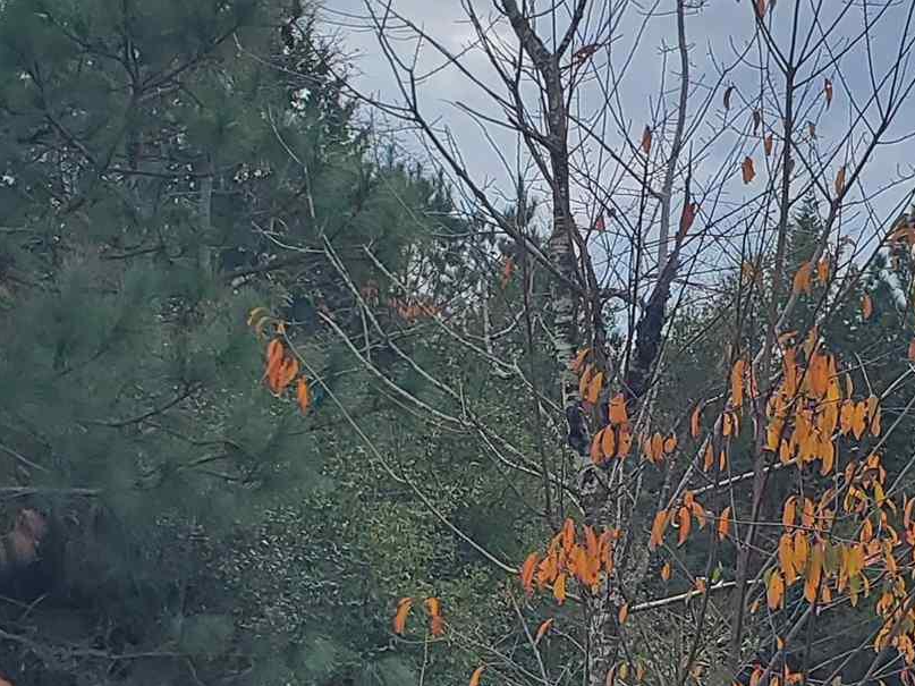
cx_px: 578
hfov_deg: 19.8
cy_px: 543
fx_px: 2616
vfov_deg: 14.9
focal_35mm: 99
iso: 50
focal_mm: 4.3
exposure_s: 1/1392
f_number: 2.4
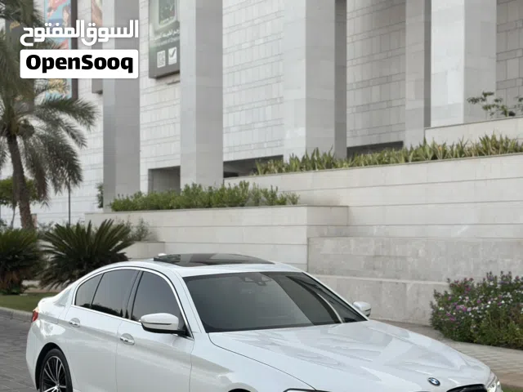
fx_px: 725
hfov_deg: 39.7
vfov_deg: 30.3
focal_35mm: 48
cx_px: 262
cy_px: 196
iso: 80
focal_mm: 6.86
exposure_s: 1/371
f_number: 1.78
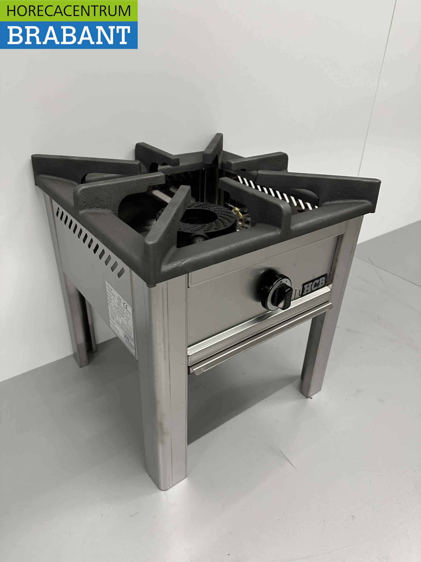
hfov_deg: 56.8
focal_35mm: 24
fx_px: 389
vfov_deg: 71.6
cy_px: 281
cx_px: 210
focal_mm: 6.86
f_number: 1.78
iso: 200
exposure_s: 1/50
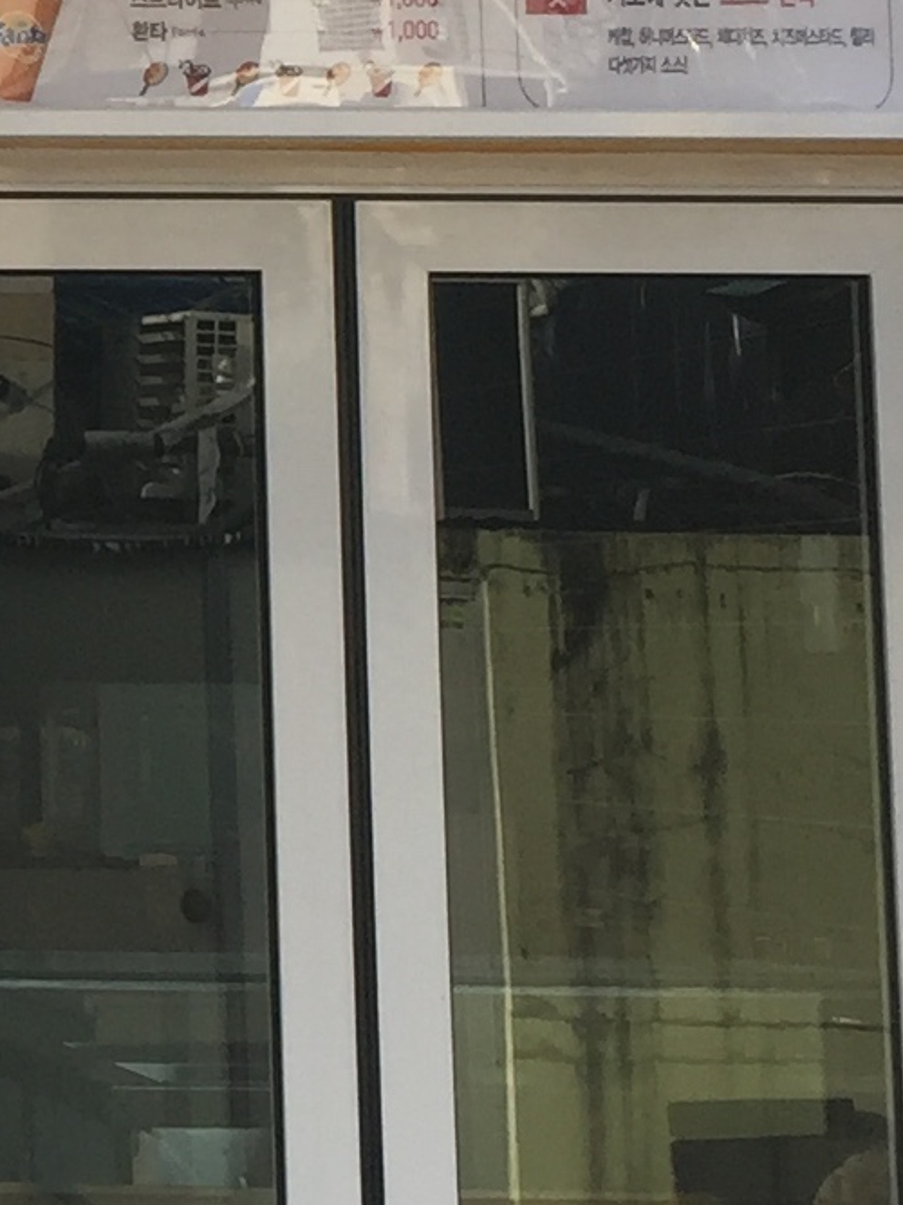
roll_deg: -1.2
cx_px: -948
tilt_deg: +6.1
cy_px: 27
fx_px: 4941
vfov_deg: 13.7
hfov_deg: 9.7
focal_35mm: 142
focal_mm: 4.15
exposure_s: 1/391
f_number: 2.2
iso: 32
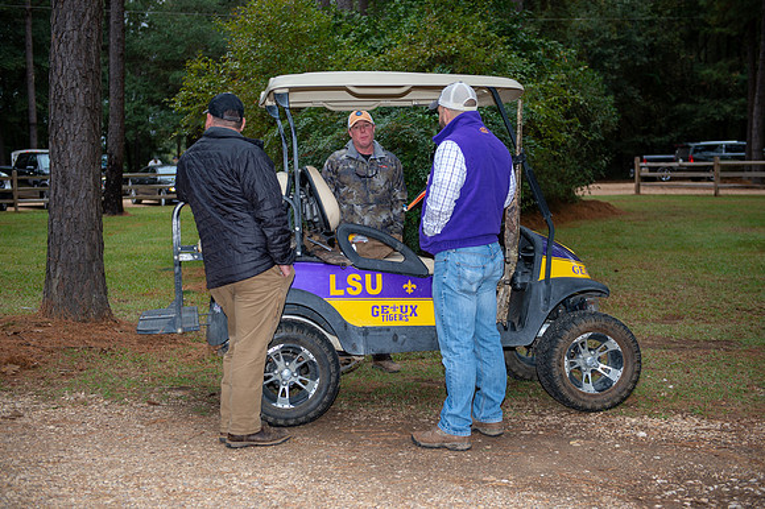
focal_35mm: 50
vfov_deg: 27.0
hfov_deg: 39.6
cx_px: 382
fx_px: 1062
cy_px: 254
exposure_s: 1/60
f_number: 3.5
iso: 400
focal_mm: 50
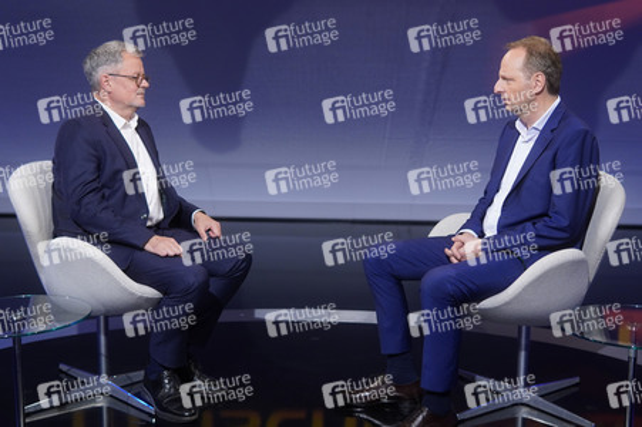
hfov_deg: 43.6
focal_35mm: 45
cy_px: 214
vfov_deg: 29.8
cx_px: 321
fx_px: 802
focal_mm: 30
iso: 640
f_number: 1.8
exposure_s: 1/320
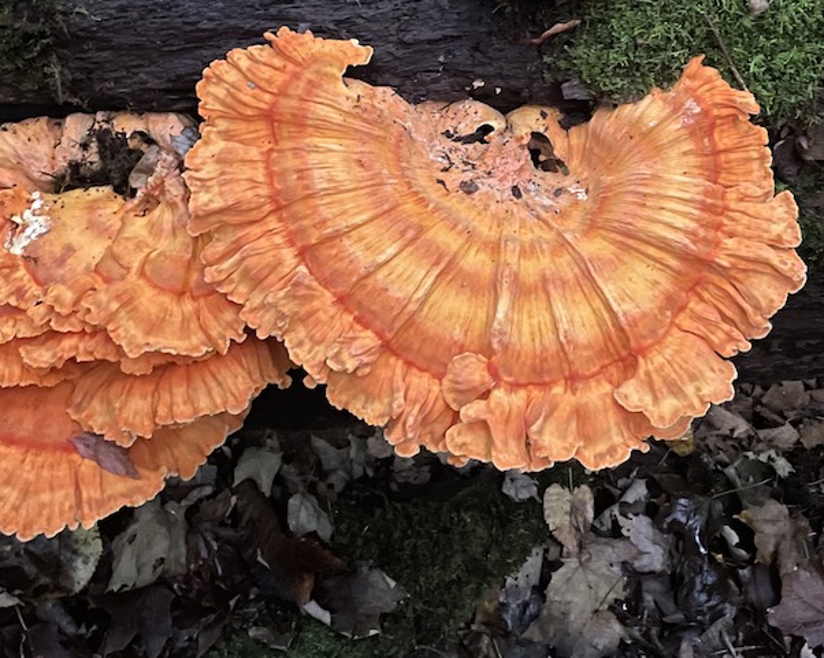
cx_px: 515
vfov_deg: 27.3
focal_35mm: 54
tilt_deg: -53.4
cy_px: 100
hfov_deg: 34.6
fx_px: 1316
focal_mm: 4.2
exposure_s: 1/10
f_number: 1.6
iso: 500
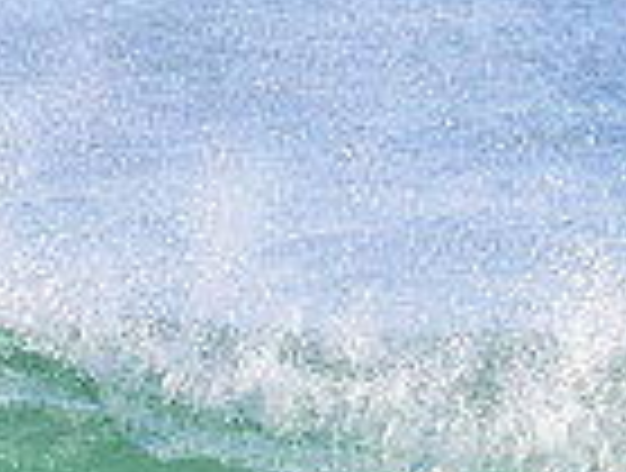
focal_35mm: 3201
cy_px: 578
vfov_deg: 0.5
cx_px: 477
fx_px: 58038
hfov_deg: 0.6
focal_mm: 800
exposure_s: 1/2000
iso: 2800
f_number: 11
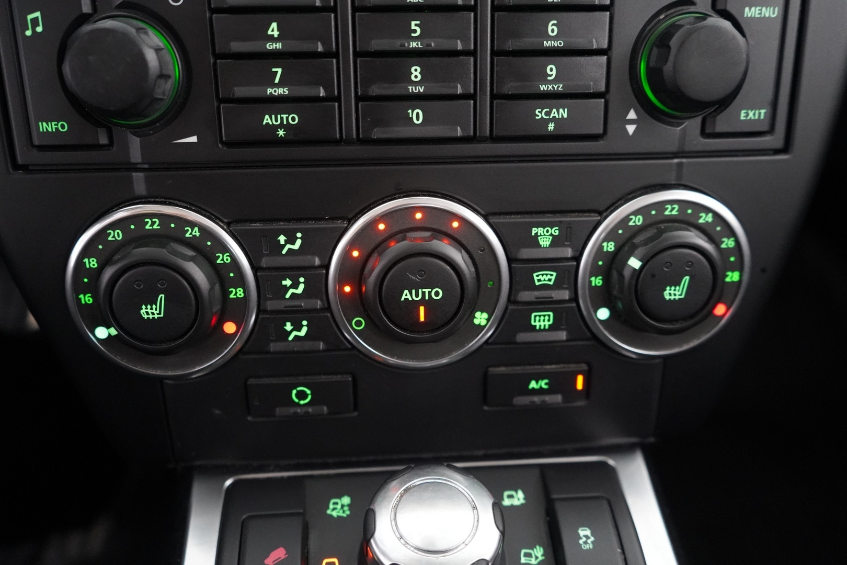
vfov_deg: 46.4
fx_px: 659
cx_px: 424
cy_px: 282
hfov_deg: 65.5
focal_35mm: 28
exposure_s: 1/40
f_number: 3.5
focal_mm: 28
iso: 10000
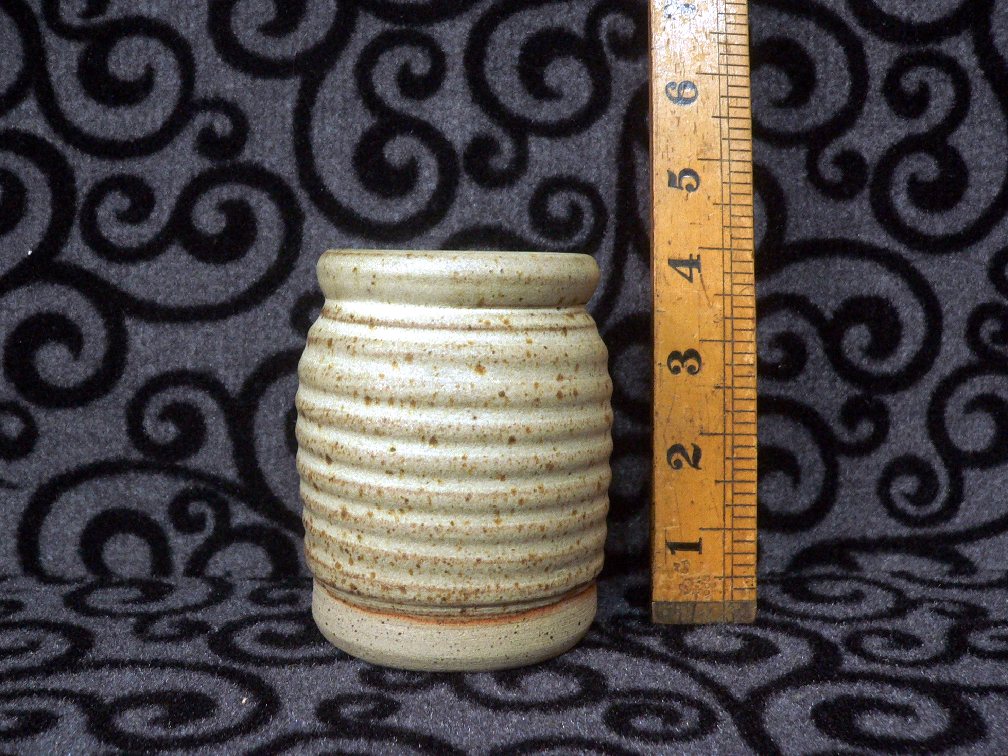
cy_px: 378
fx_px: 1048
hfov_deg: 51.4
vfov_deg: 39.7
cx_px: 504
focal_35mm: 36
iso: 400
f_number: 2.8
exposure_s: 1/13
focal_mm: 6
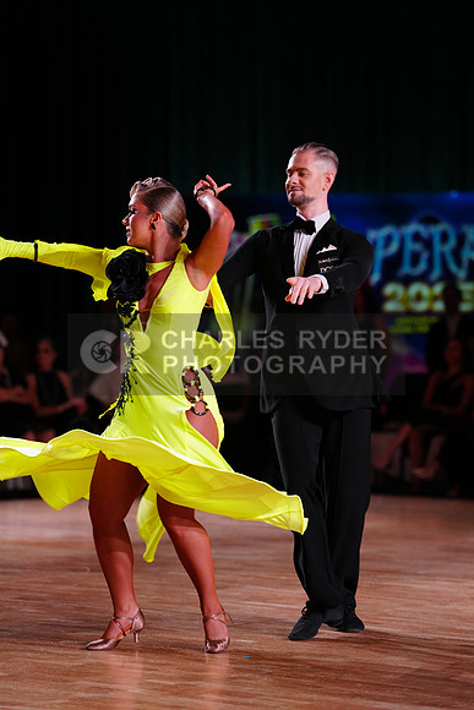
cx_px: 237
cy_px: 355
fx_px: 2546
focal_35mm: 129
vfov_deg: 15.9
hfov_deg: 10.6
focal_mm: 129
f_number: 2.8
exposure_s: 1/400
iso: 1250
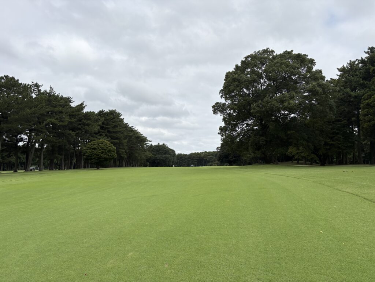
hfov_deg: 67.3
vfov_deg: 53.1
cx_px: 188
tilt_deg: +5.0
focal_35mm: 26
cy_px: 141
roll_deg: +1.3
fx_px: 282
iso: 50
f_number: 1.6
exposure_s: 1/2865
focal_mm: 5.96
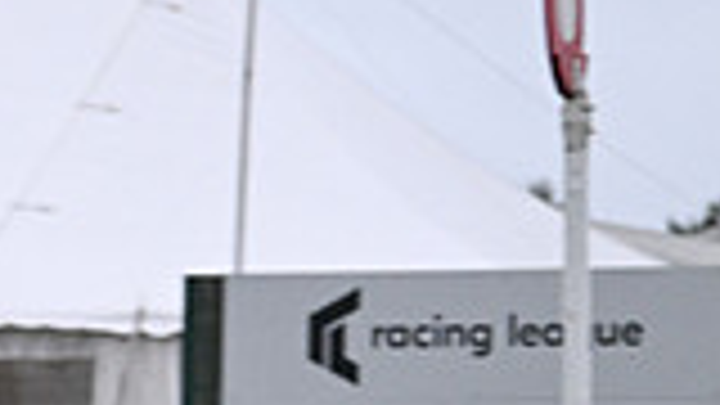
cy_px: 740
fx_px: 7274
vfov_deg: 3.2
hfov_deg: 5.6
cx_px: -446
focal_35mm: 381
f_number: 2.8
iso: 3200
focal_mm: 100
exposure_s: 1/640
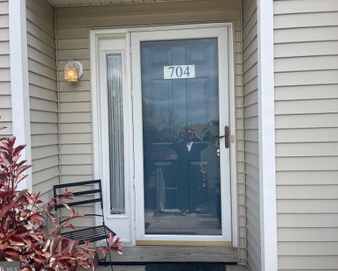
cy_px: 136
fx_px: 270
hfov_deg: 64.0
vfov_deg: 53.2
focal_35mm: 27
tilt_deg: -0.6
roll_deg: +1.2
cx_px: 162
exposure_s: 1/1912
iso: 32
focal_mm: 5.1
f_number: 1.6
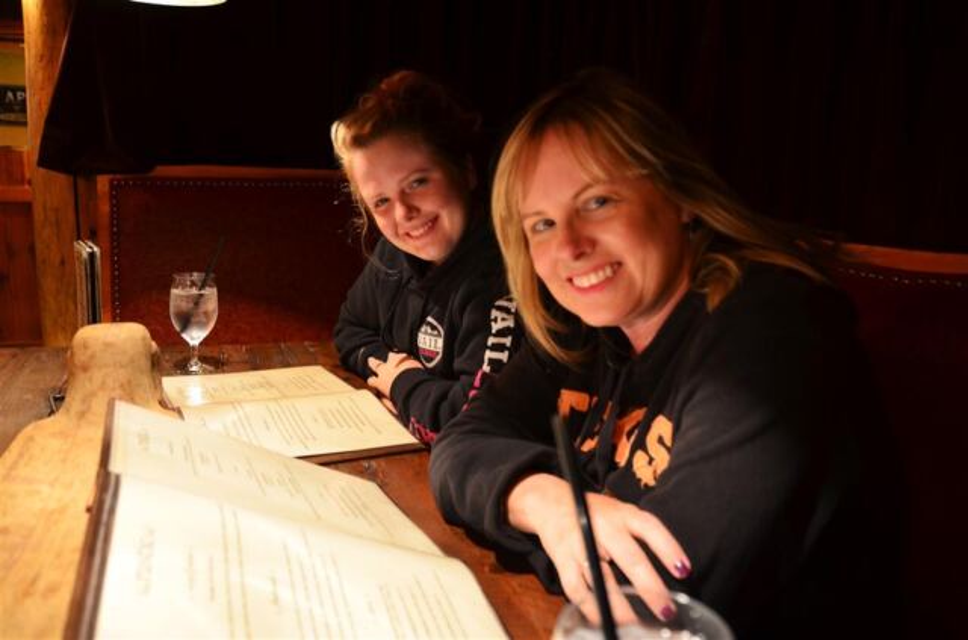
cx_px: 484
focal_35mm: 27
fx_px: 724
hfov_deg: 67.5
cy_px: 320
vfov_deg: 47.7
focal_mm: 18
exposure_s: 1/1.3
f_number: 3.5
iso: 200
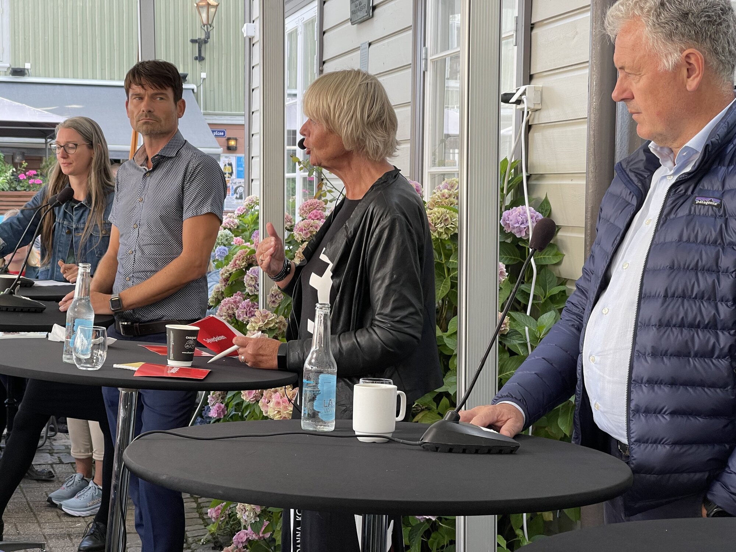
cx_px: 368
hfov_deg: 30.3
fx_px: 1361
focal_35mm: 64
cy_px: 276
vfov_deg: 22.9
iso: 50
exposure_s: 1/122
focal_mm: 7.5
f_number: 2.2
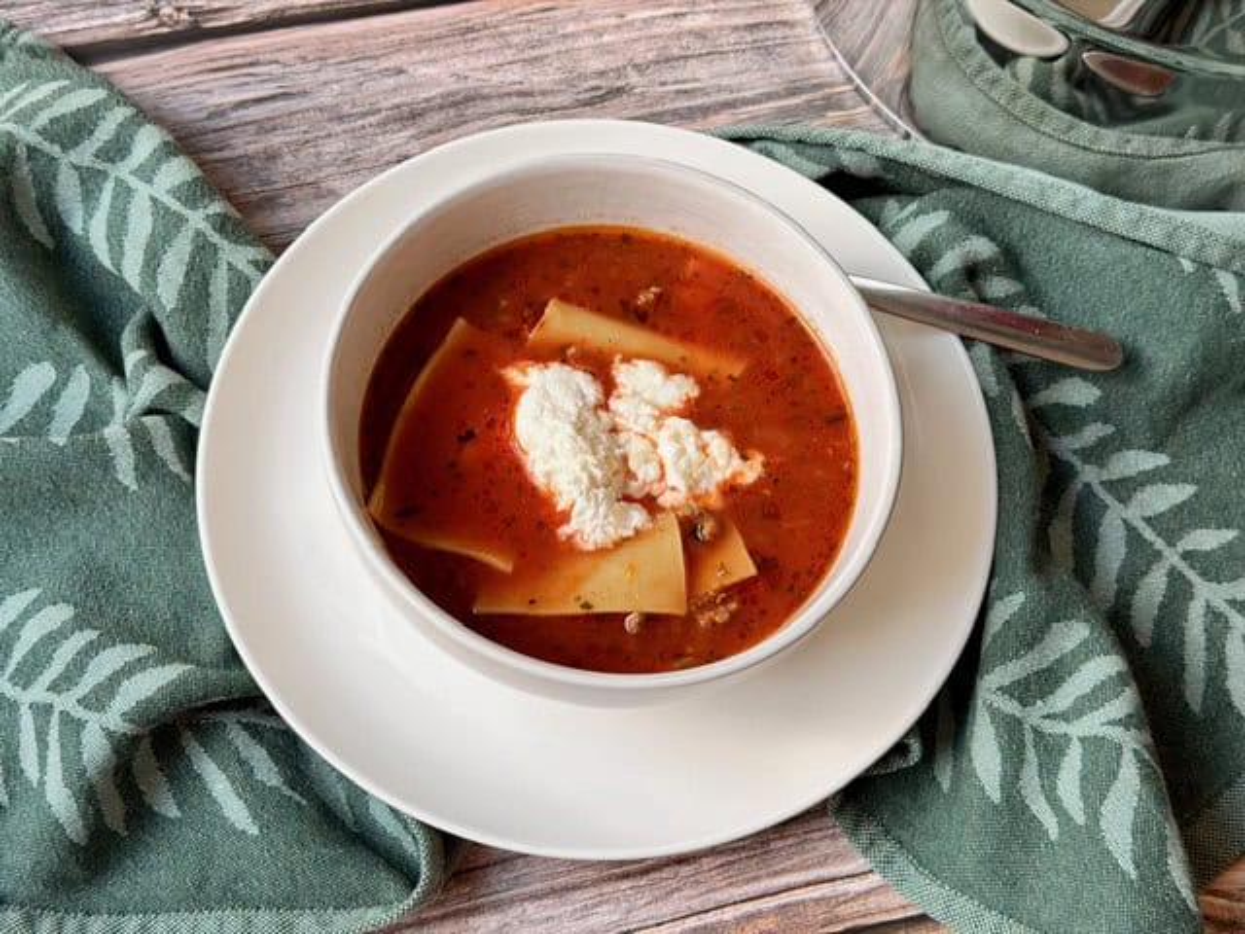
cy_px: 467
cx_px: 622
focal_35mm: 48
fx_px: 1726
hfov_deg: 39.7
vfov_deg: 30.3
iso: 64
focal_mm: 6.8
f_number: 1.8
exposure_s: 1/121
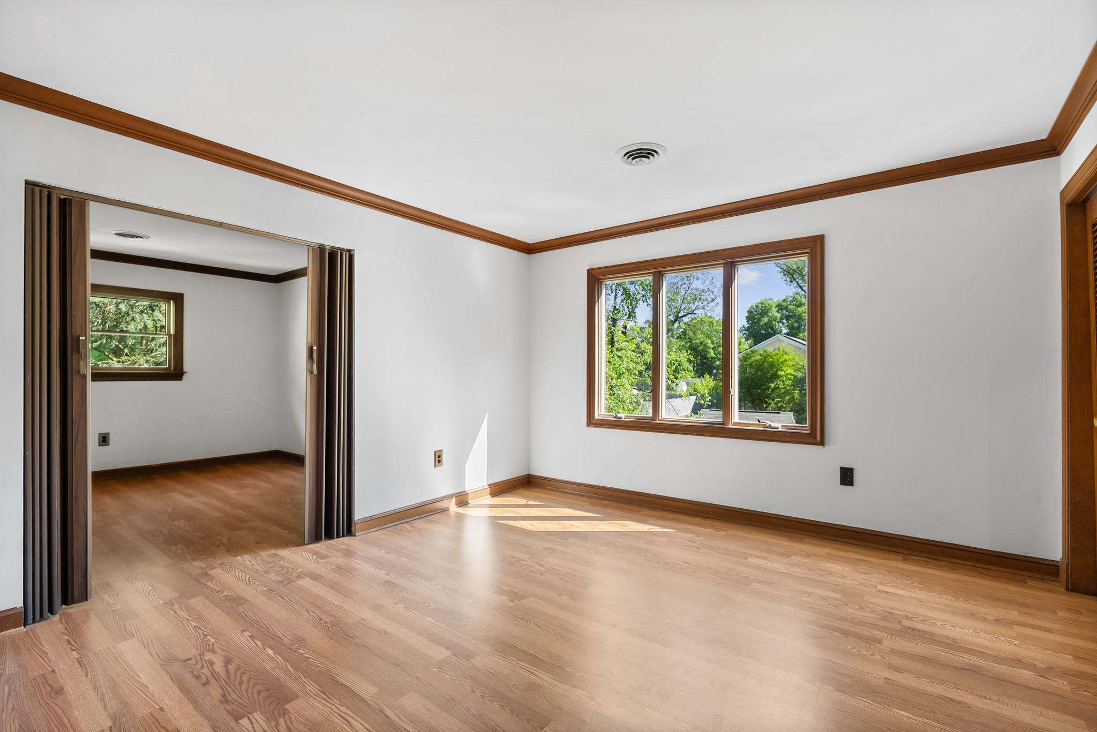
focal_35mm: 16
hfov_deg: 96.7
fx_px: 488
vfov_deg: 73.8
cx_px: 548
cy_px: 366
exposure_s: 1/25
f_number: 4.5
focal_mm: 16
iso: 800
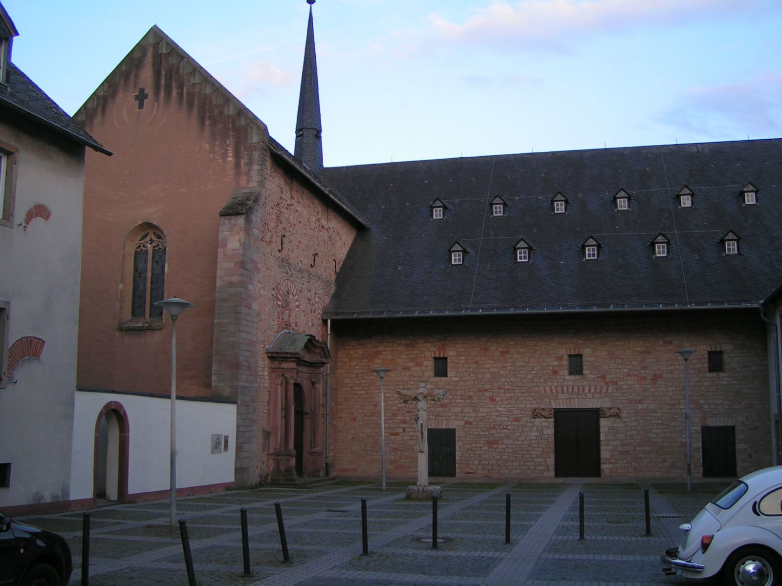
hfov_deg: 49.0
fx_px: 858
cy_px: 293
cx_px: 391
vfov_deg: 37.7
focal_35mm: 38
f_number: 2.8
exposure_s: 1/60
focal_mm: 5.8
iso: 50
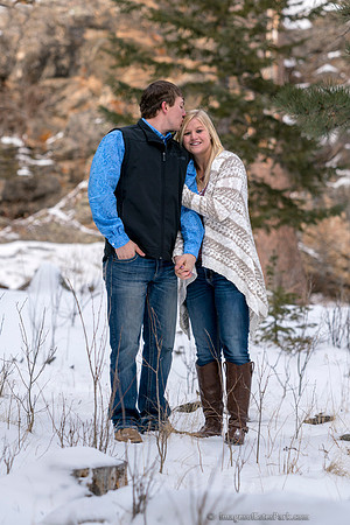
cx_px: 175
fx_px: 1750
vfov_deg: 17.1
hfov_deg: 11.4
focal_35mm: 120
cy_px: 262
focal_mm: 120
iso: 250
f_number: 3.5
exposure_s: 1/200
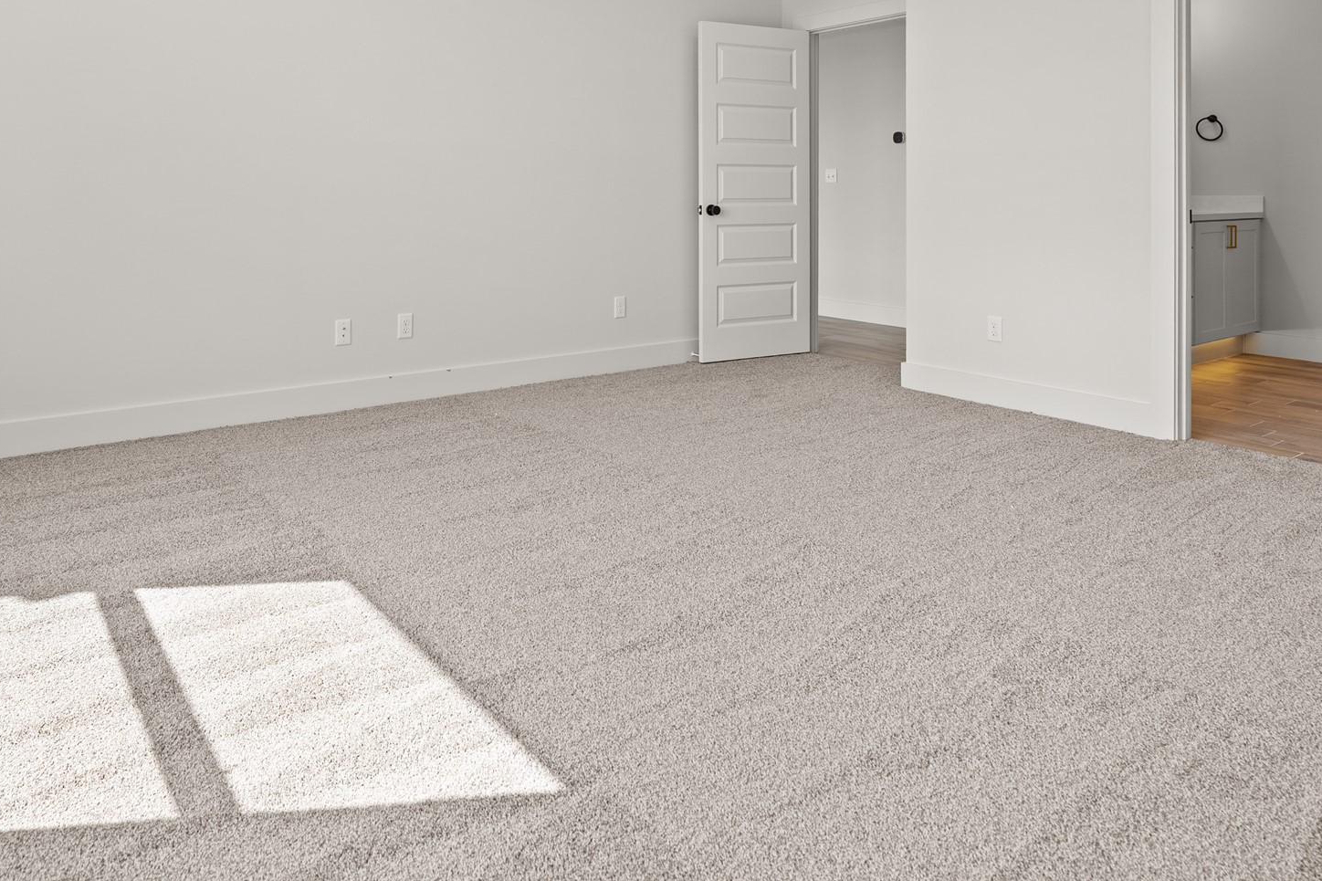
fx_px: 881
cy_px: 222
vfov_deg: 50.9
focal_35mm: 24
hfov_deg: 73.5
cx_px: 583
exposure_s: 1/20
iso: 100
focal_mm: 16
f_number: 5.6
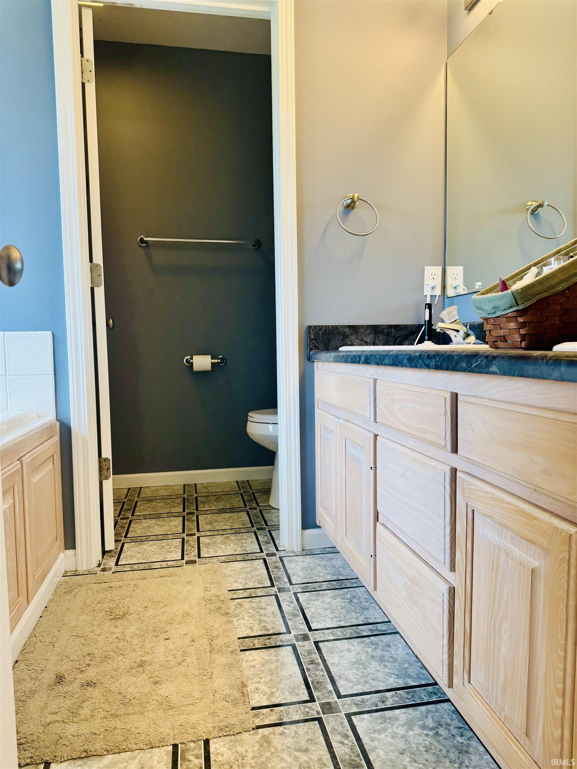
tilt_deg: -4.2
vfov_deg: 71.6
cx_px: 288
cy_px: 384
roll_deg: +0.7
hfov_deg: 56.8
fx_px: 533
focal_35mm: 24
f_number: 1.78
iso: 100
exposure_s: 1/120
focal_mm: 6.76
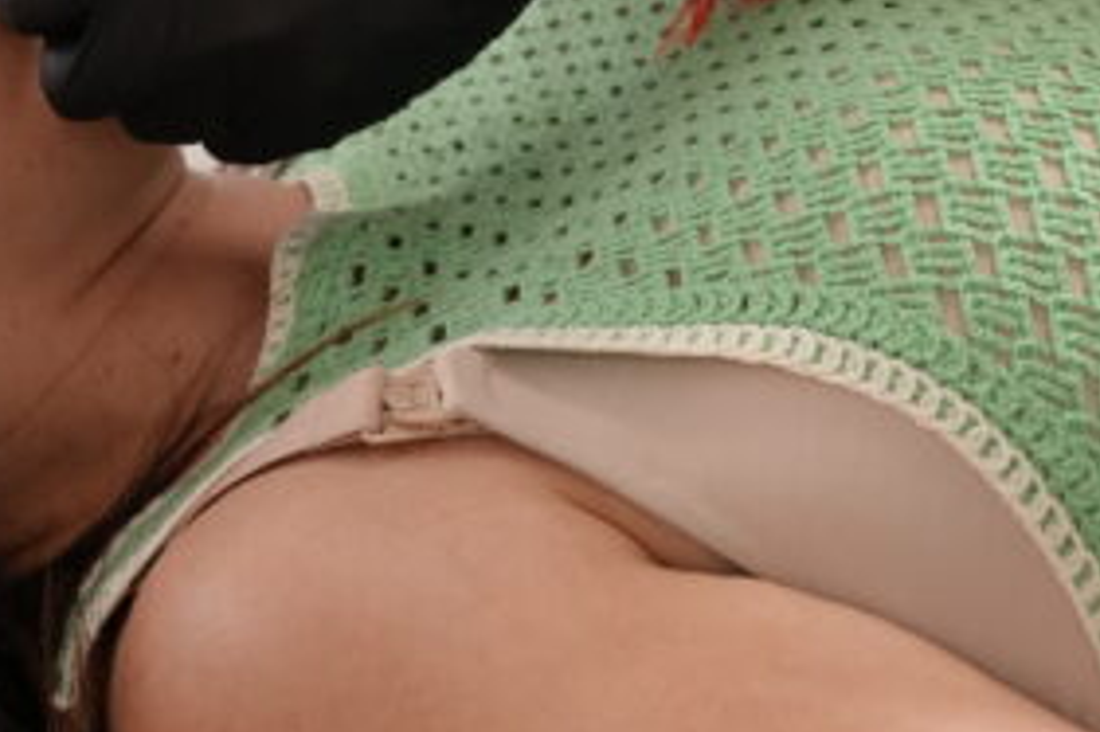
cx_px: 656
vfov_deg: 10.7
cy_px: -822
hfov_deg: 17.7
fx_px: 3529
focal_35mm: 116
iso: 1250
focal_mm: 31.7
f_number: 4
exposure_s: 1/160
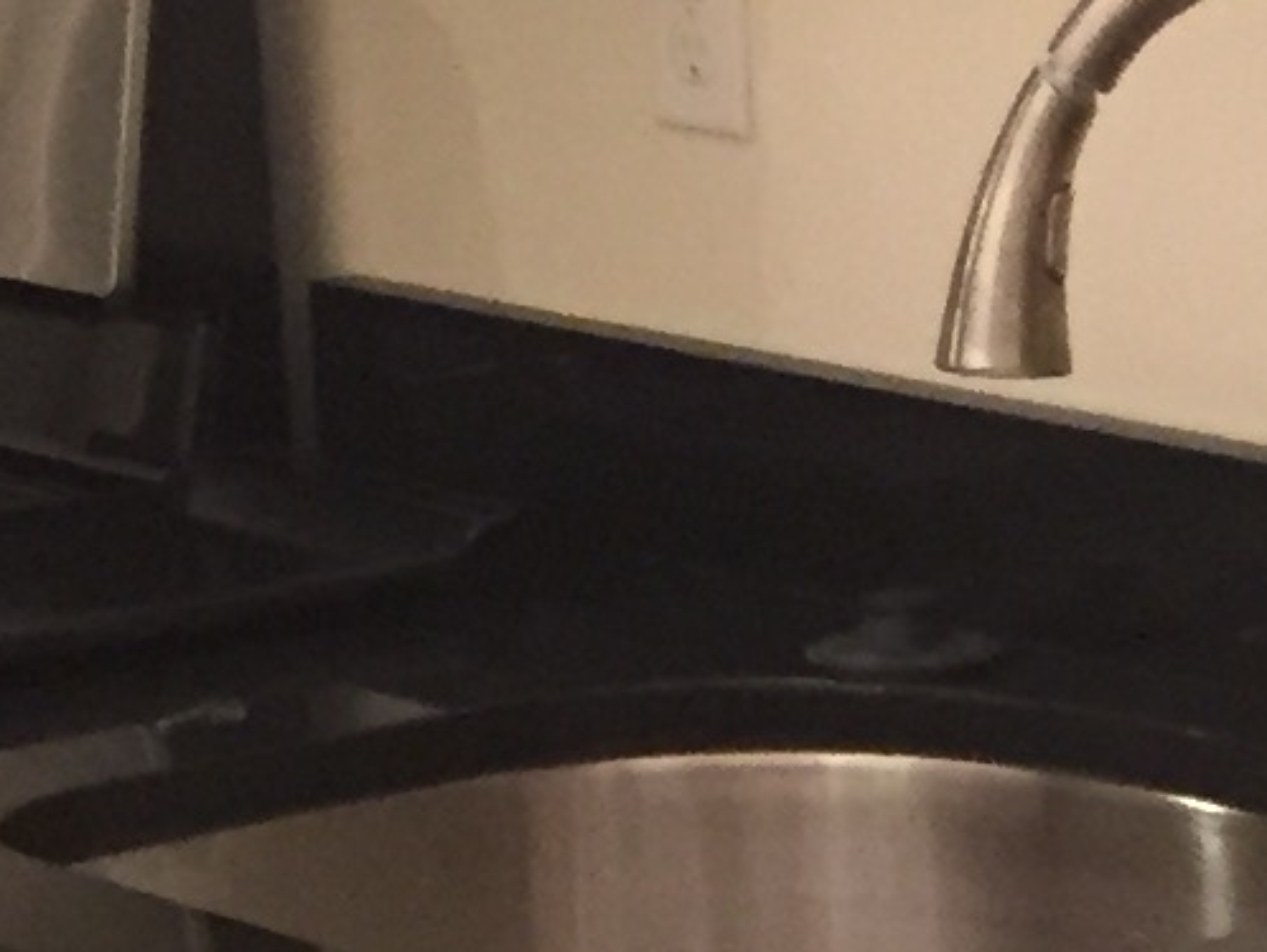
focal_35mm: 190
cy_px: 1321
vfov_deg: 7.7
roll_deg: +1.7
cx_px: 1374
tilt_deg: -18.4
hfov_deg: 10.3
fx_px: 6958
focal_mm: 4.15
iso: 250
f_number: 2.2
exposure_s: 1/17
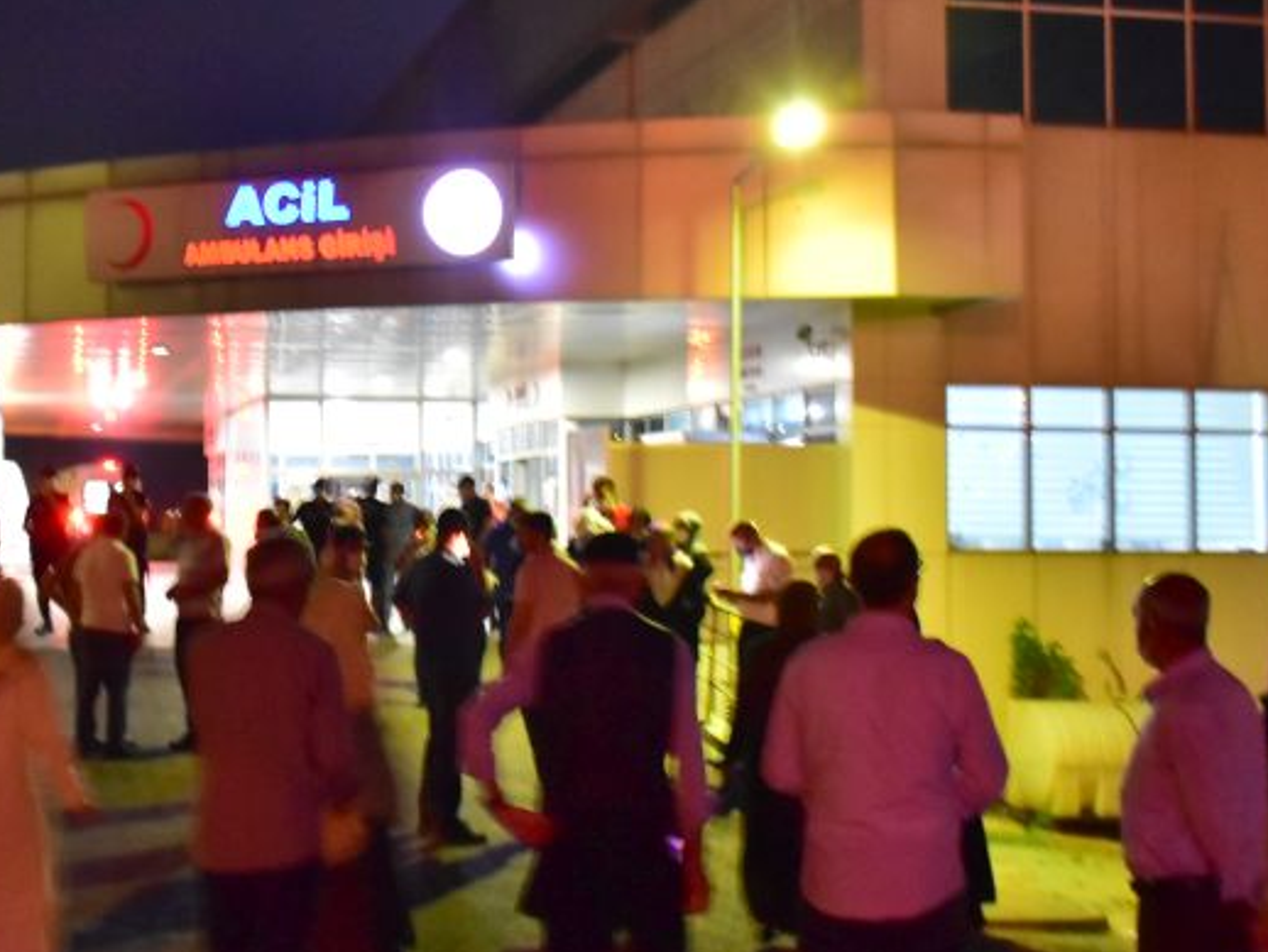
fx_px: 2089
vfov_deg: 25.6
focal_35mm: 57
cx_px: 397
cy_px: 395
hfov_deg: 33.4
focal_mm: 20
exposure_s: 1/6
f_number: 3.5
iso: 2500
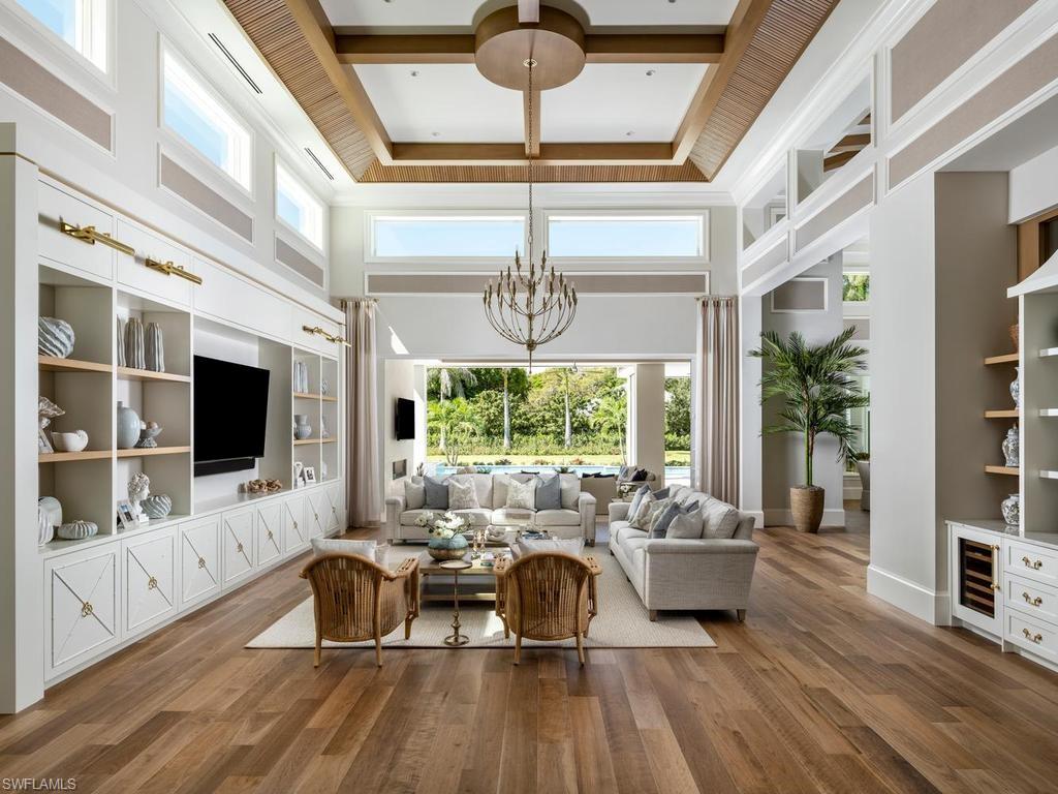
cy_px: 397
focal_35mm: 20
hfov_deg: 81.7
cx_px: 529
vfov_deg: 66.0
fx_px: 611
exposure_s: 1/60
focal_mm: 24.8
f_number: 11
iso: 200
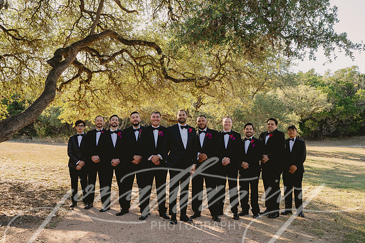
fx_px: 355
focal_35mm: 35
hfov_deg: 54.4
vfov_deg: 37.9
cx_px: 182
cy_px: 122
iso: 640
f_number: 5
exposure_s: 1/250
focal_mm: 35
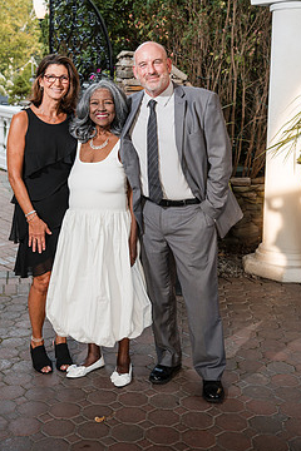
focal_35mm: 50
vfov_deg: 39.5
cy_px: 187
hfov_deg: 26.9
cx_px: 123
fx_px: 627
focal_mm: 40
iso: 640
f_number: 4
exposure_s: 1/250
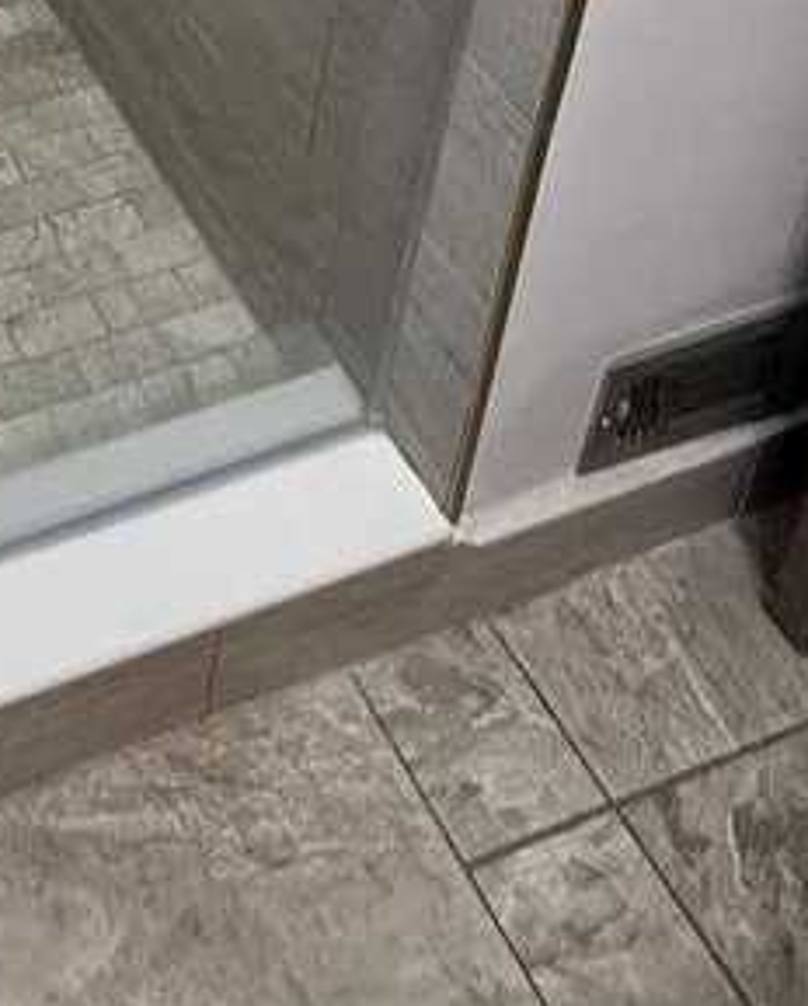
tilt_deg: -17.5
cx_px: -425
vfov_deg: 21.3
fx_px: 1521
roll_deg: +0.8
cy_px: -860
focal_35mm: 51
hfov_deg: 23.4
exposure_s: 1/120
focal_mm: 2.22
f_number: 2.2
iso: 200
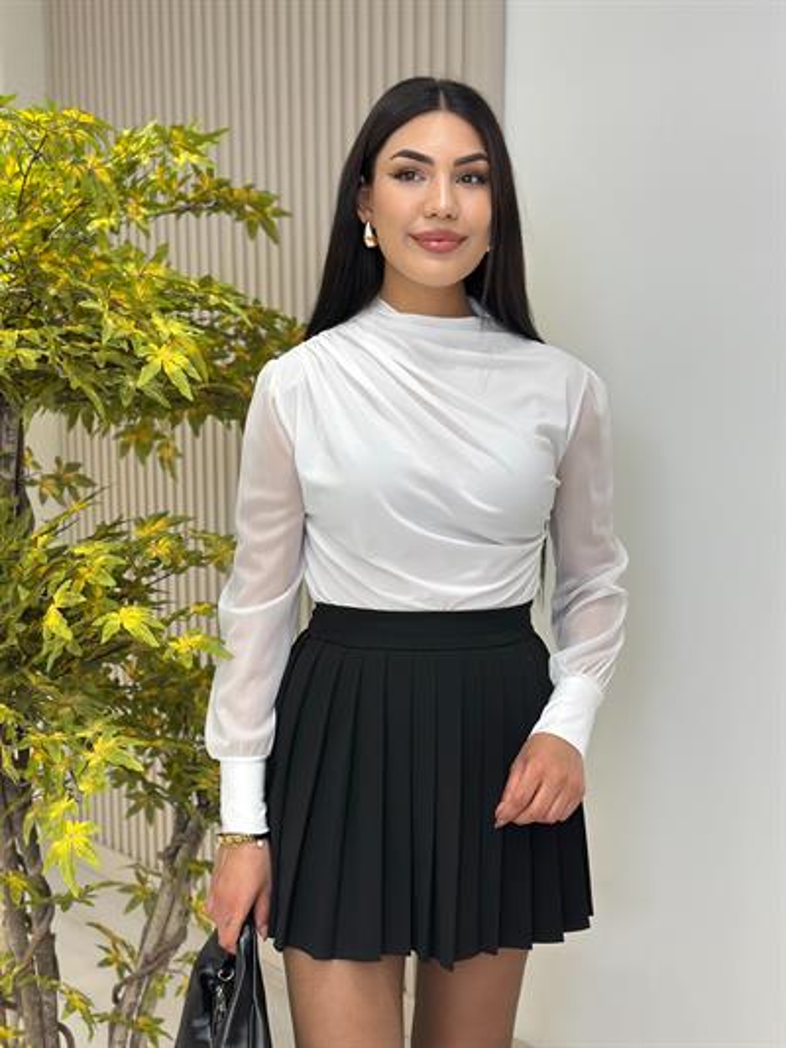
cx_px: 393
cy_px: 524
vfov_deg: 39.6
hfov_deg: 30.3
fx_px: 1453
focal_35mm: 48
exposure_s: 1/144
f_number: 1.78
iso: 64
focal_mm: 6.86
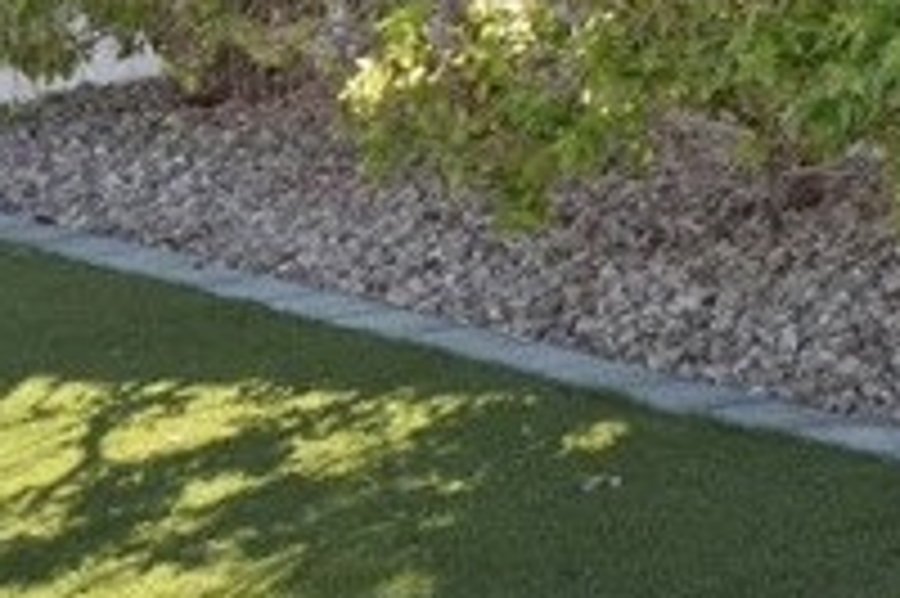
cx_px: 1746
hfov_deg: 13.1
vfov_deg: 9.5
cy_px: -418
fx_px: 3447
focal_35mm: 138
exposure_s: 1/125
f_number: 5.6
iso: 200
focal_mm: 18
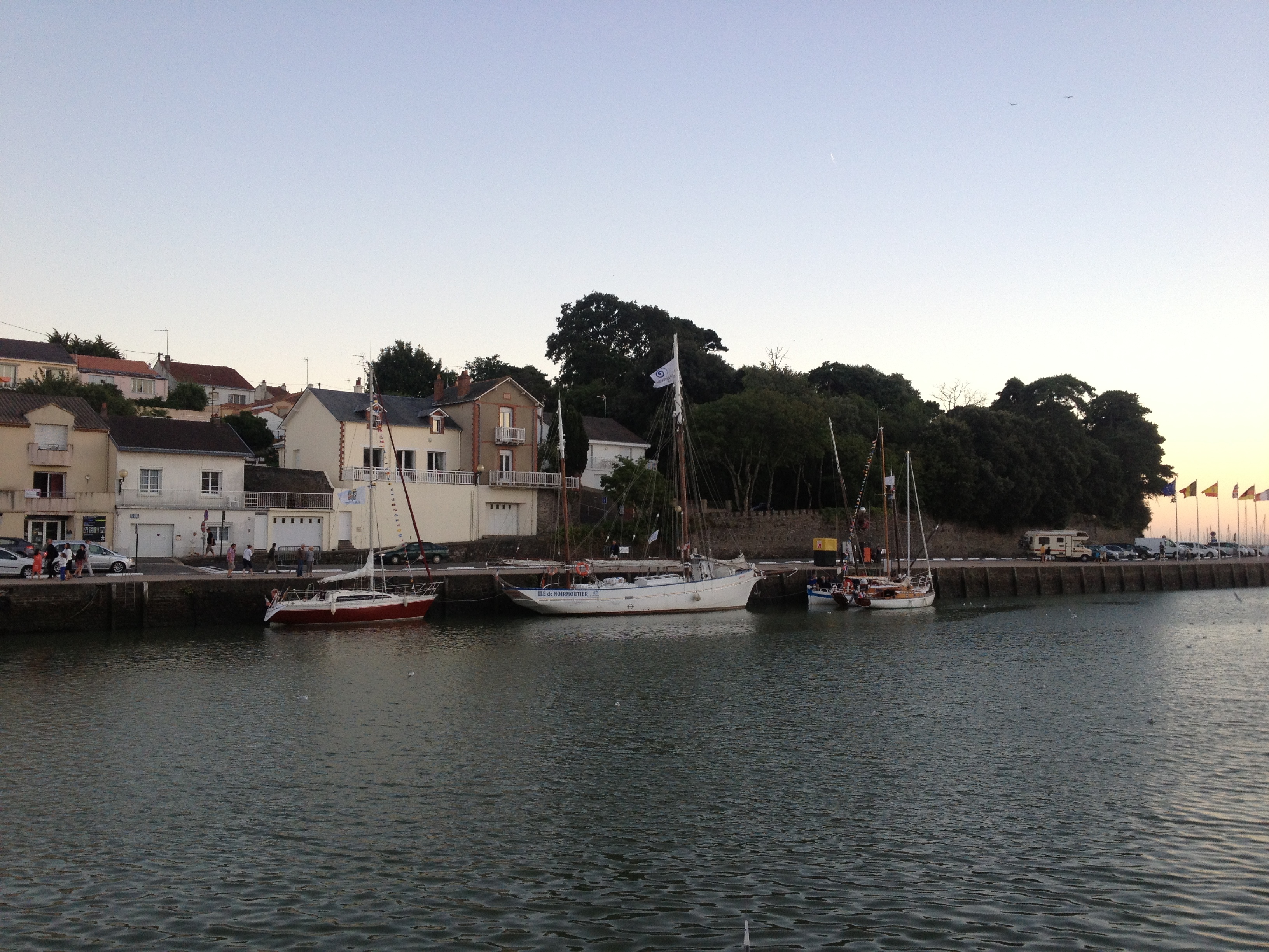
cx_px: 634
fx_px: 1283
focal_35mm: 35
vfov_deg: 40.7
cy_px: 476
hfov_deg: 52.6
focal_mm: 4.28
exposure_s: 1/120
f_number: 2.4
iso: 80
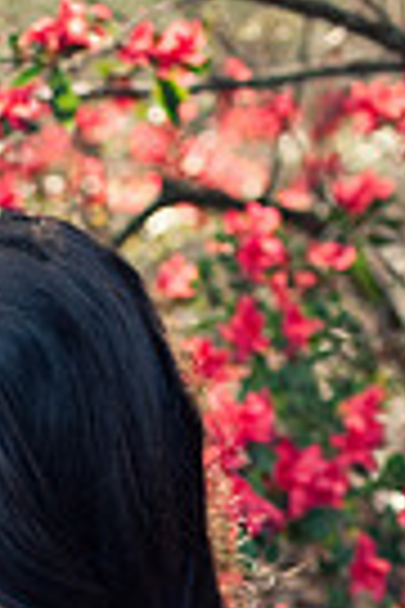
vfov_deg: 11.8
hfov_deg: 8.1
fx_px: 2818
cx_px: -155
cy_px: 914
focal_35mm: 167
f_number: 3.2
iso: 200
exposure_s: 1/250
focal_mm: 50
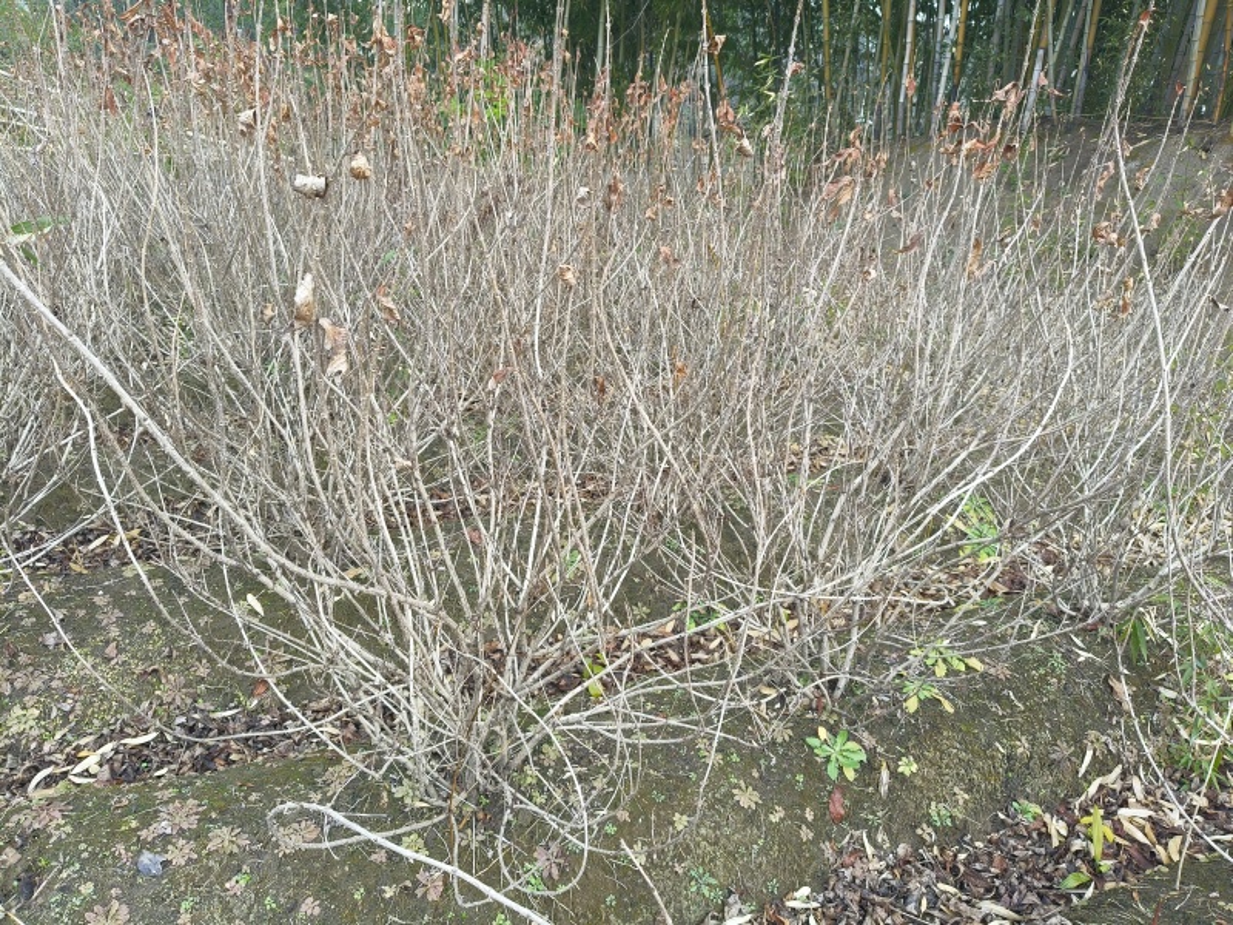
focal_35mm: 26
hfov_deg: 67.3
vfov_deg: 53.1
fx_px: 926
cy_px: 462
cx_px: 616
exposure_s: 1/342
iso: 80
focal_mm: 4.84
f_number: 1.8
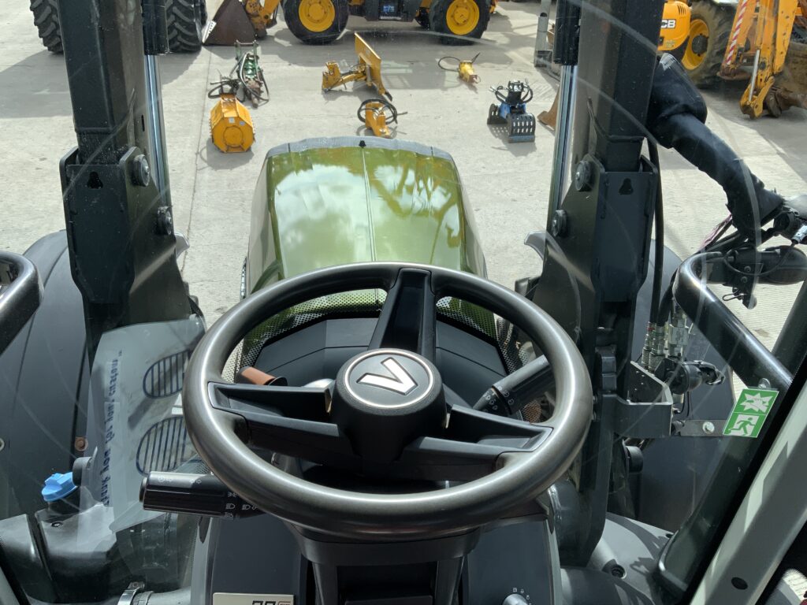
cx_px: 404
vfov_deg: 48.2
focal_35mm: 29
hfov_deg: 61.7
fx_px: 676
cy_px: 302
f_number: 1.8
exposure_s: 1/606
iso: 16
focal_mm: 3
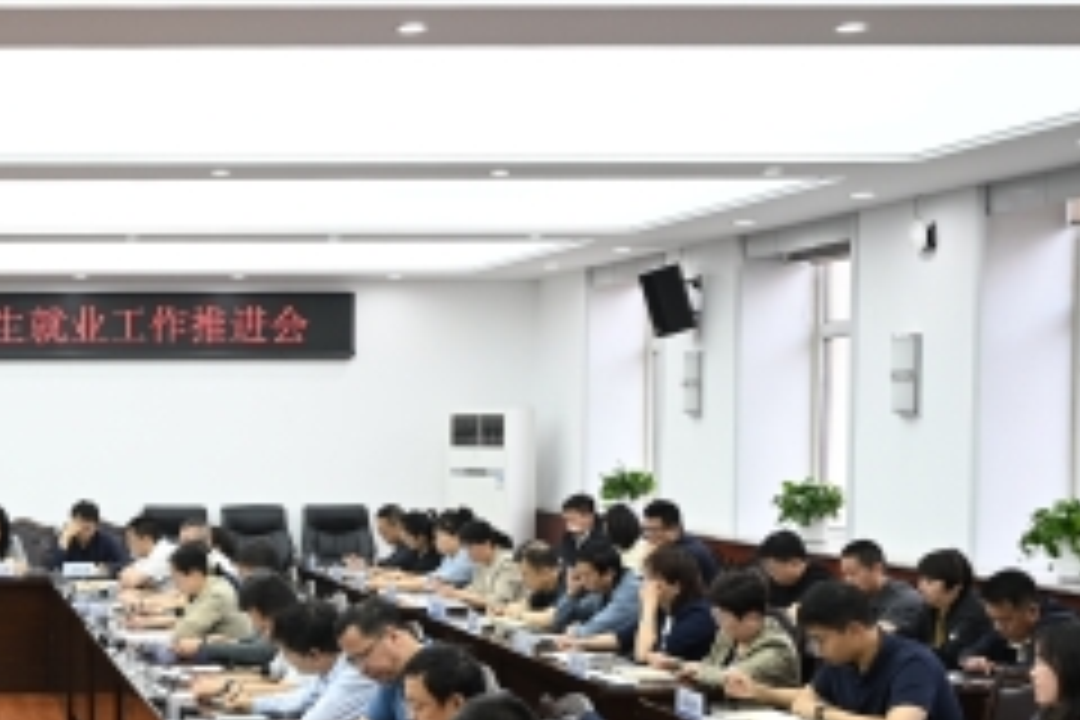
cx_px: -90
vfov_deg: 22.5
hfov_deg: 30.2
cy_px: 500
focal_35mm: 60
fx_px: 1800
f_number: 5.6
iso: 500
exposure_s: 1/80
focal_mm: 24
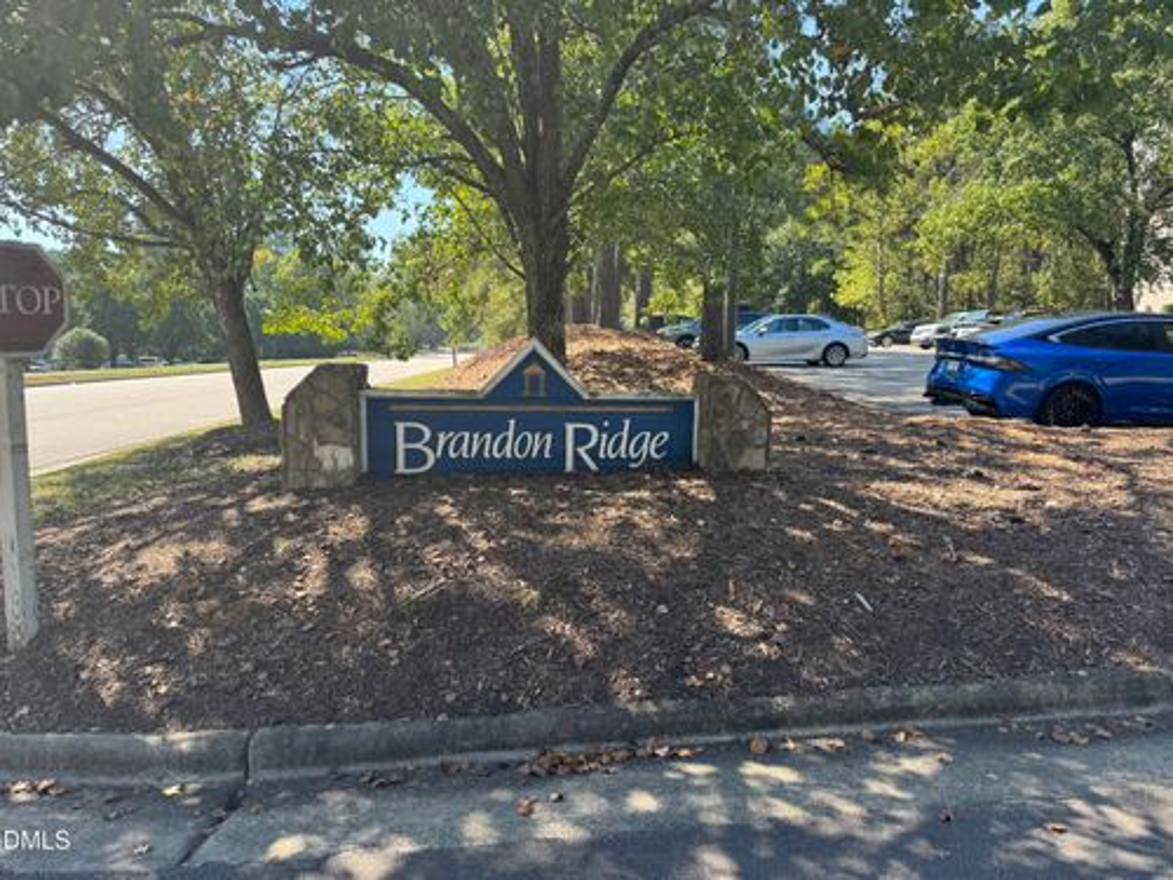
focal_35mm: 24
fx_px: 813
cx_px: 586
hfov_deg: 71.6
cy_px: 440
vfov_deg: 56.8
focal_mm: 6.76
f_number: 1.78
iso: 80
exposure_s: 1/664
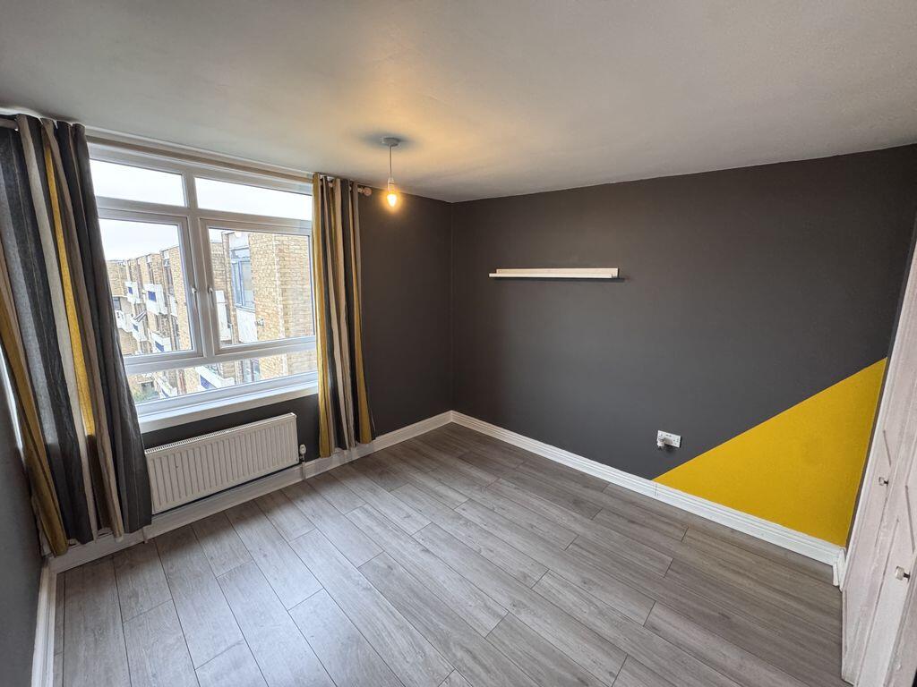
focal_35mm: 14
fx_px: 371
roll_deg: +0.0
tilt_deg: -10.1
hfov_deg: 102.1
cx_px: 458
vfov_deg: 85.7
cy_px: 344
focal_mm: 2.22
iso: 500
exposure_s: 1/60
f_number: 2.2
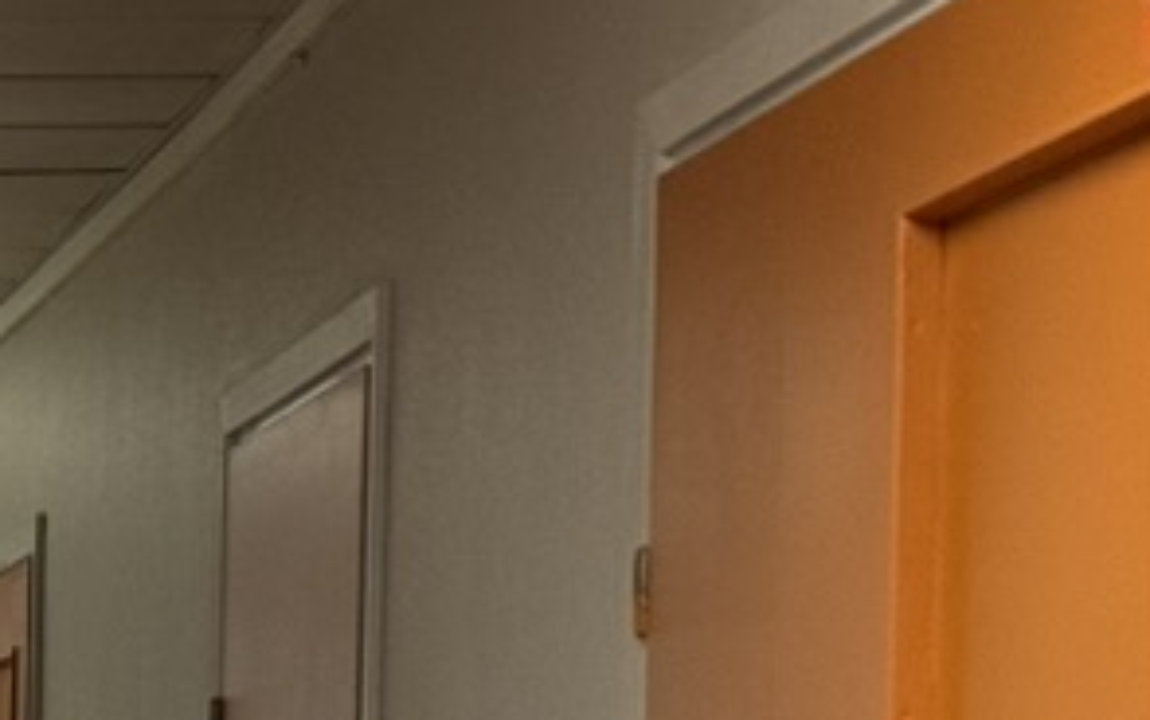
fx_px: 5550
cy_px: 1154
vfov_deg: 7.3
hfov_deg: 11.2
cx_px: -708
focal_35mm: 177
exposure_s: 1/50
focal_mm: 6.76
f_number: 1.78
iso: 250
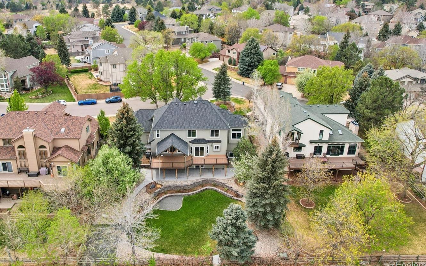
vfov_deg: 45.7
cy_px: 101
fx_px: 313
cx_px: 184
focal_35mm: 27
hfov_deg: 68.1
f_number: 2.8
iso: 140
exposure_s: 1/1600
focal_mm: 8.4
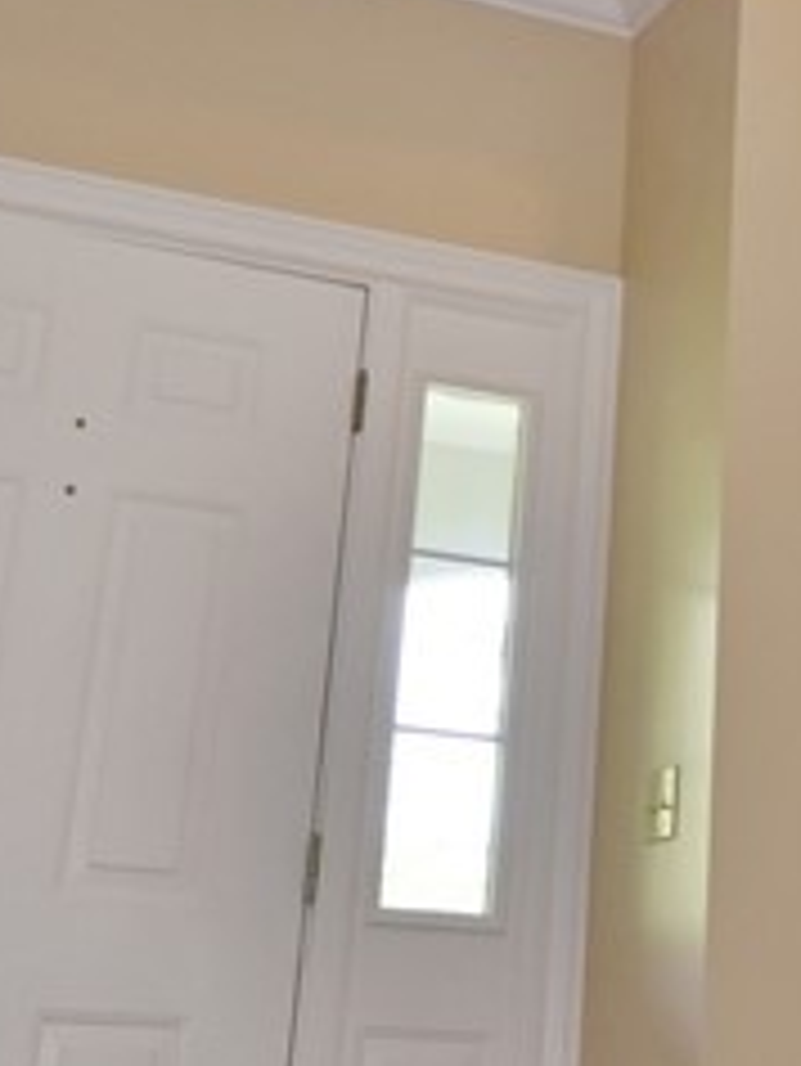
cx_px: 756
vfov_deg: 28.9
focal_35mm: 66
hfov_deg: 21.7
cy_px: 270
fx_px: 2034
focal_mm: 10
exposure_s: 1/100
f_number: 5.6
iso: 320
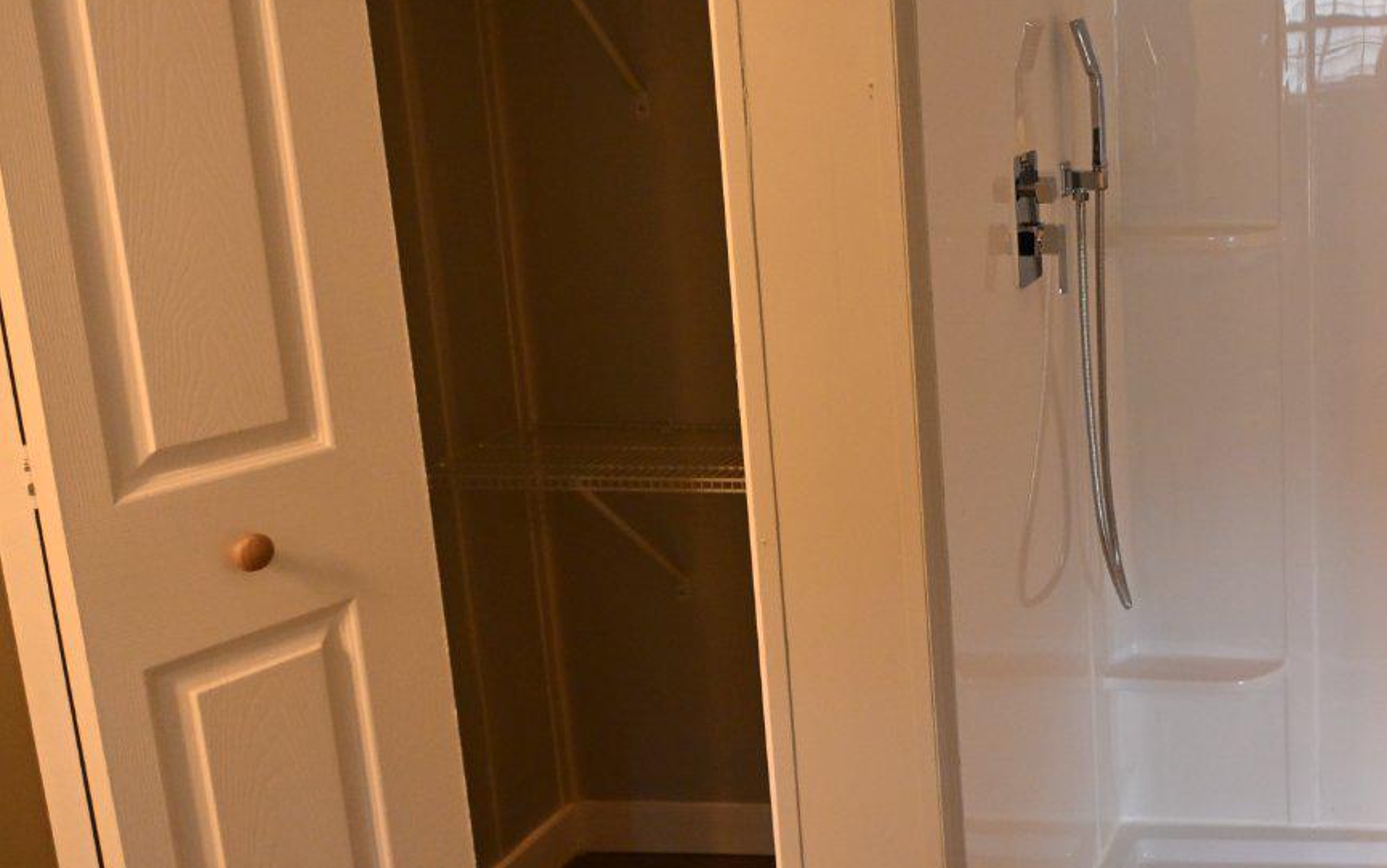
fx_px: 1550
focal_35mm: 41
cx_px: 1360
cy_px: 331
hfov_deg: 42.3
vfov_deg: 31.1
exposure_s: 1/160
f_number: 2.8
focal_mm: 17
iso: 900
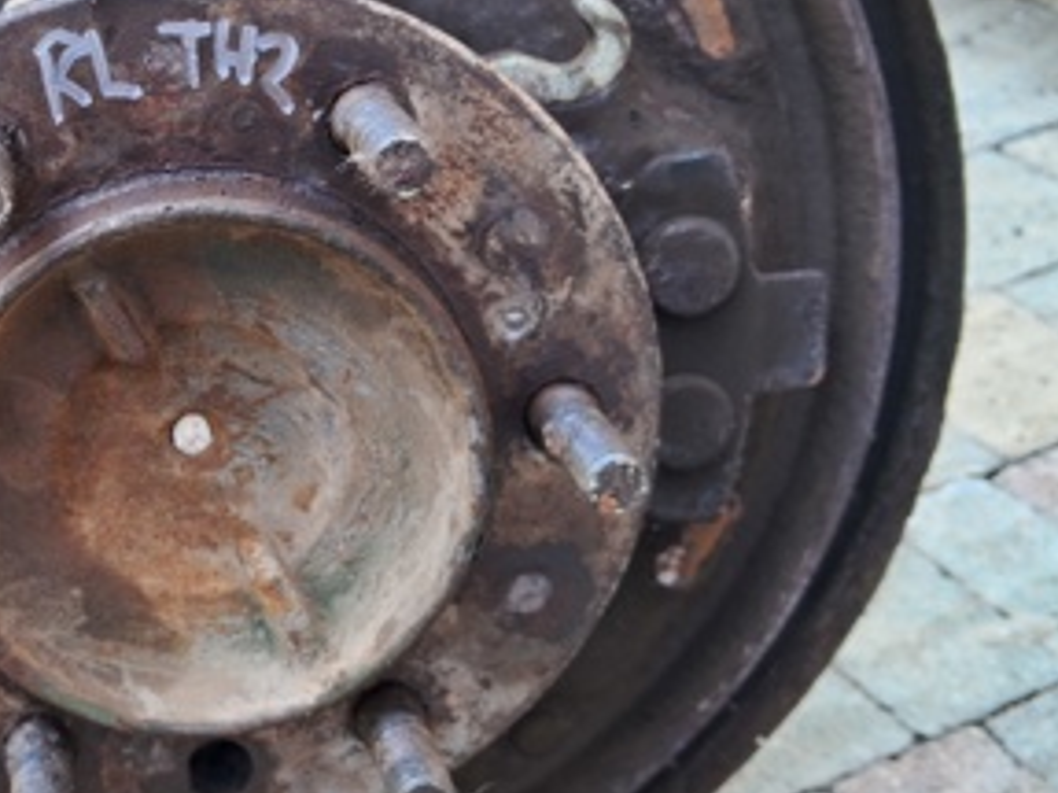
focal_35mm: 58
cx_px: 100
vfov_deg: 25.2
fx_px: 1772
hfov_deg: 31.6
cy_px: 337
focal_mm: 3.98
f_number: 1.8
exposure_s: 1/100
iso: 40
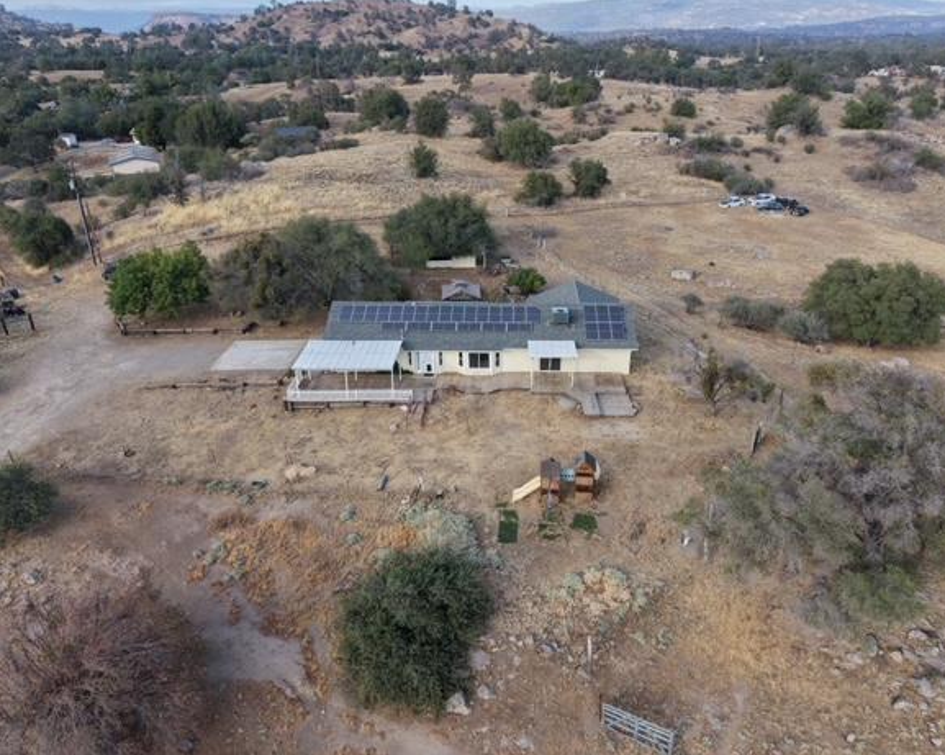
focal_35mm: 26
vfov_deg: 54.9
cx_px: 495
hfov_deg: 66.0
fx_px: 727
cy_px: 364
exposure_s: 1/2000
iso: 290
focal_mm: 8.67
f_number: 1.8
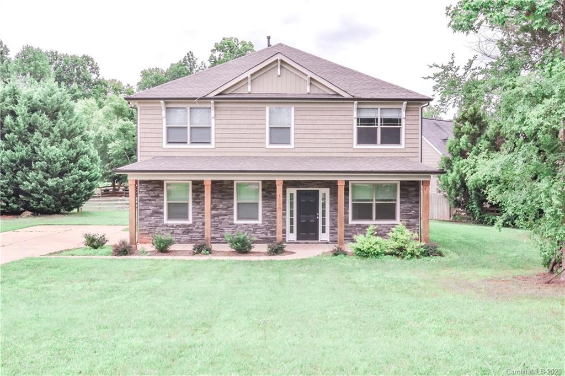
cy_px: 188
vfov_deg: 36.8
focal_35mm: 36
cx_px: 282
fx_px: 565
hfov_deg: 53.1
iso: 400
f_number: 10
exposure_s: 1/400
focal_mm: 24
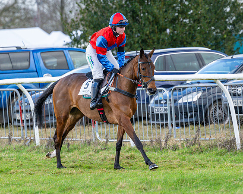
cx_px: 152
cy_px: 98
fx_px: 2542
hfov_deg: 5.5
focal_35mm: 354
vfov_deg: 4.4
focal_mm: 165
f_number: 4
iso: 500
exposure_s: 1/800
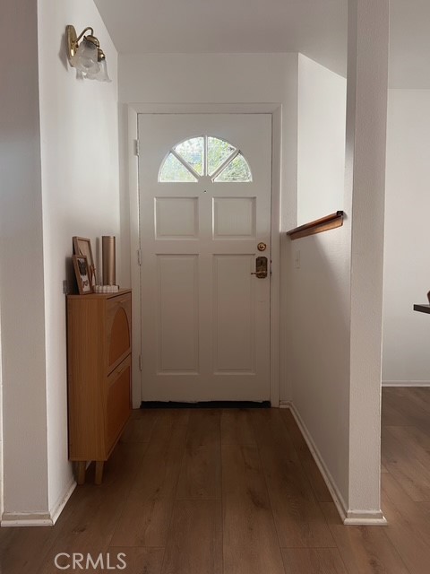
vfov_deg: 67.3
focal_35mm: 26
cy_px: 287
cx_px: 215
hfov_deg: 53.1
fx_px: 431
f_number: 1.5
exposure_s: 1/60
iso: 125
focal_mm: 5.7
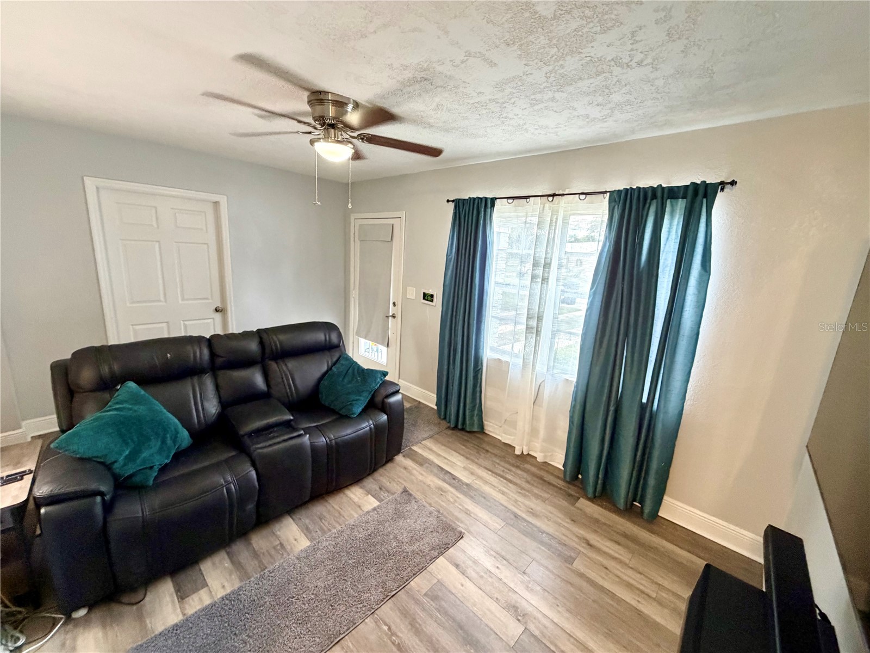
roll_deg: -2.6
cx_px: 435
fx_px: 352
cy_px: 326
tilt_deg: -12.2
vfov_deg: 85.7
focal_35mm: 14
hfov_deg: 102.1
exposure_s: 1/60
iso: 500
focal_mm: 2.22
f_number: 2.2
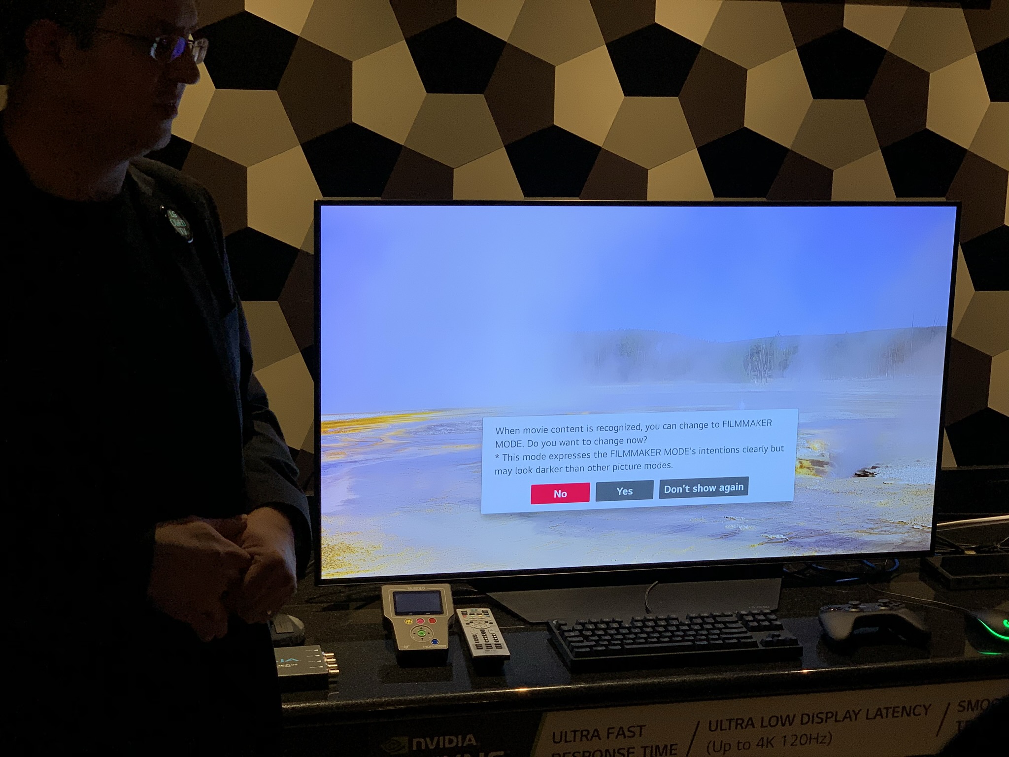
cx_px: 504
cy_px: 378
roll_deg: -1.4
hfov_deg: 36.8
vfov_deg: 28.0
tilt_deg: -10.7
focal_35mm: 52
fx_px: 1516
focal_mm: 6
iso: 80
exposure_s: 1/120
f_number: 2.4
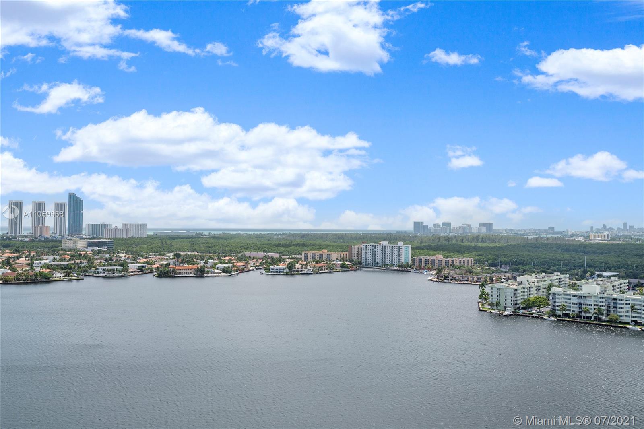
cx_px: 322
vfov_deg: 37.8
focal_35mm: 35
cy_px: 214
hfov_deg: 54.4
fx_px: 626
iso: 100
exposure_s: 1/80
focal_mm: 35
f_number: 10
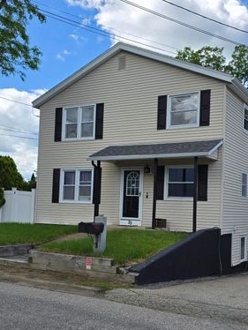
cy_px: 188
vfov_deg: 45.6
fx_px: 391
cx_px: 145
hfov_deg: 35.1
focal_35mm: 41
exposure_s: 1/638
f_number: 1.7
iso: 12
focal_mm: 6.3
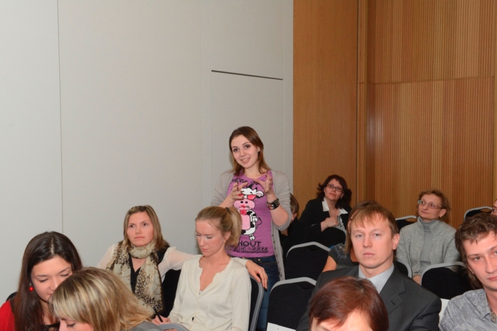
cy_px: 166
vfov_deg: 31.9
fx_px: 580
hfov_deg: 46.4
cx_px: 248
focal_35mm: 42
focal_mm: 42
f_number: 8
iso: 2000
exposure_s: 1/250
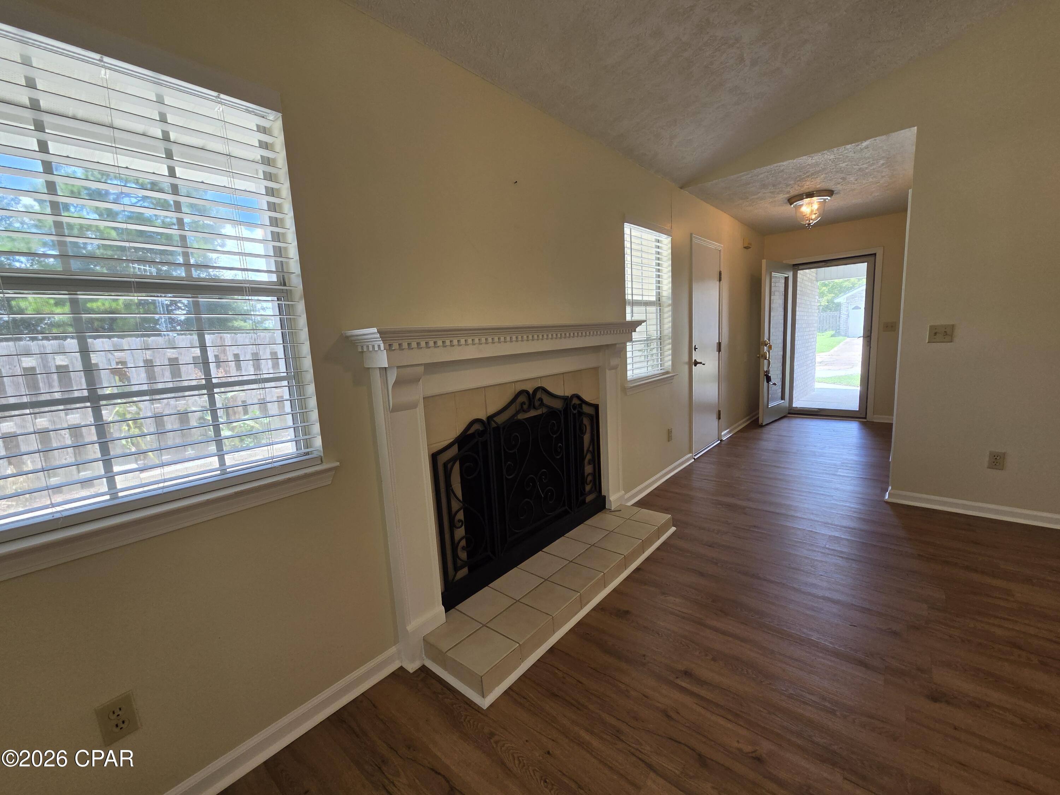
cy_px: 398
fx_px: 398
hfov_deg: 106.2
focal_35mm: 13
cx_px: 530
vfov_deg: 89.9
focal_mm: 2.2
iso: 64
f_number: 2.2
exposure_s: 1/120
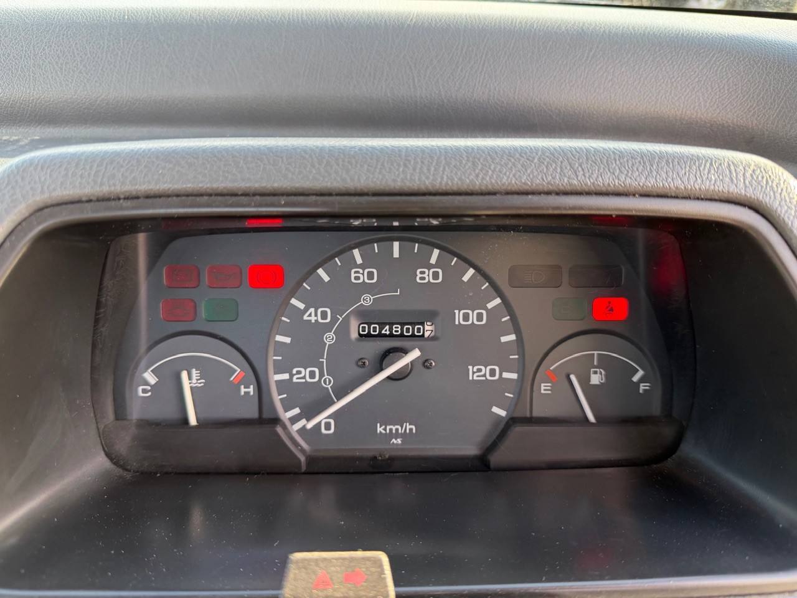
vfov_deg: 56.8
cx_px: 398
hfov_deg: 71.6
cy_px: 299
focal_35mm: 24
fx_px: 553
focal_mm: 6.76
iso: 125
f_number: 1.78
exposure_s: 1/121
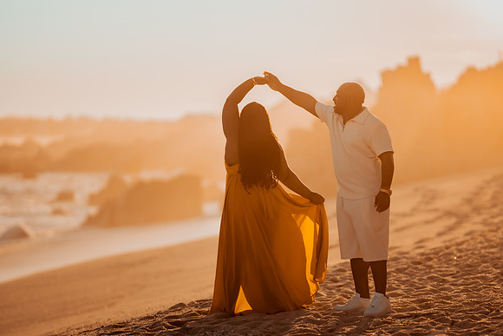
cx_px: 252
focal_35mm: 135
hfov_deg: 15.2
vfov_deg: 10.2
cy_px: 168
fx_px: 1887
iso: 100
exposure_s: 1/8000
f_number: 1.8
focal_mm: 135
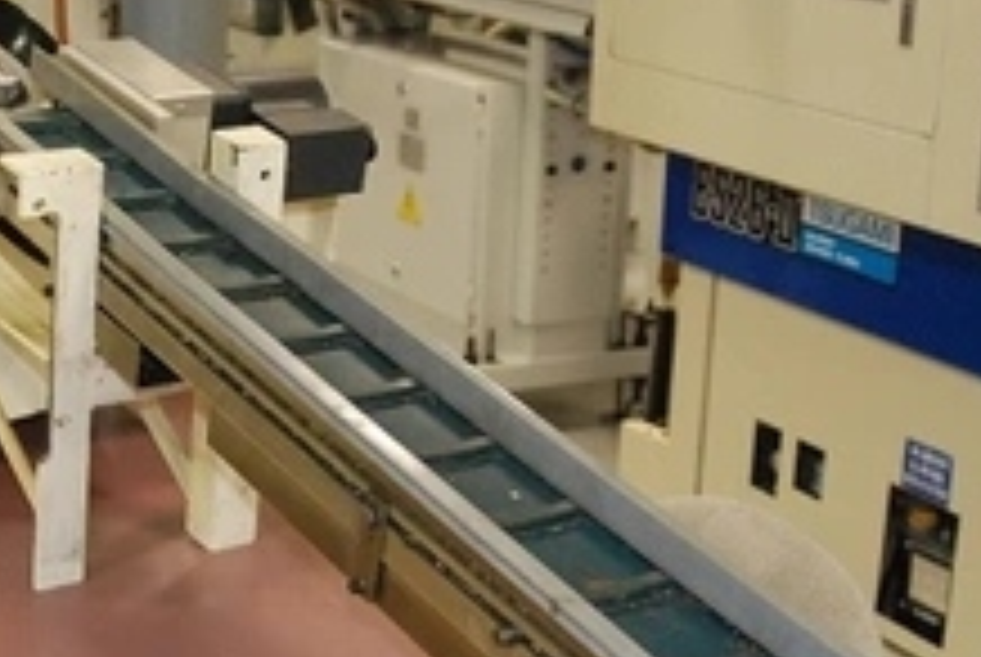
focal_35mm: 77
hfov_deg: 25.9
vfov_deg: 17.7
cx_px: 216
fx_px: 2101
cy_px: 434
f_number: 5.6
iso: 1600
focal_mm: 28
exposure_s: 1/60
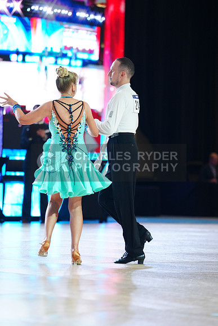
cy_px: 163
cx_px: 109
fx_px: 1570
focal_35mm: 173
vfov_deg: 11.9
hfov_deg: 7.9
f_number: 2.8
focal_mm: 173
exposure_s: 1/400
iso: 2000
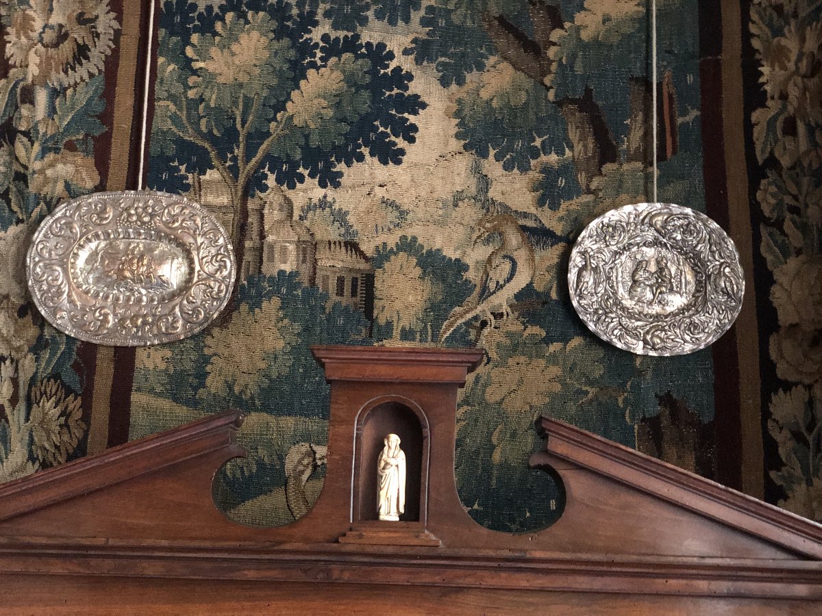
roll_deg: -0.9
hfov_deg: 36.8
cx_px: 411
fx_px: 1235
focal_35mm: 52
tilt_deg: +12.0
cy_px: 308
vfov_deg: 28.0
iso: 250
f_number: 2.4
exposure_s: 1/8
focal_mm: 6
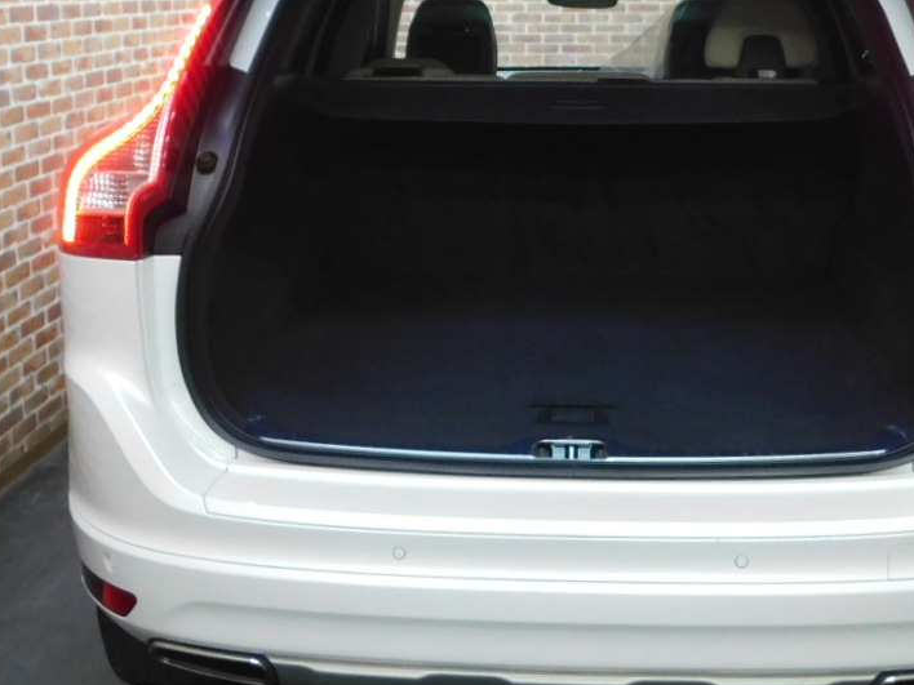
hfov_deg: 36.8
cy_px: 133
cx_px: 505
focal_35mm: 52
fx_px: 1373
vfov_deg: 27.5
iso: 250
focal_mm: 4
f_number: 3
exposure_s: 1/30
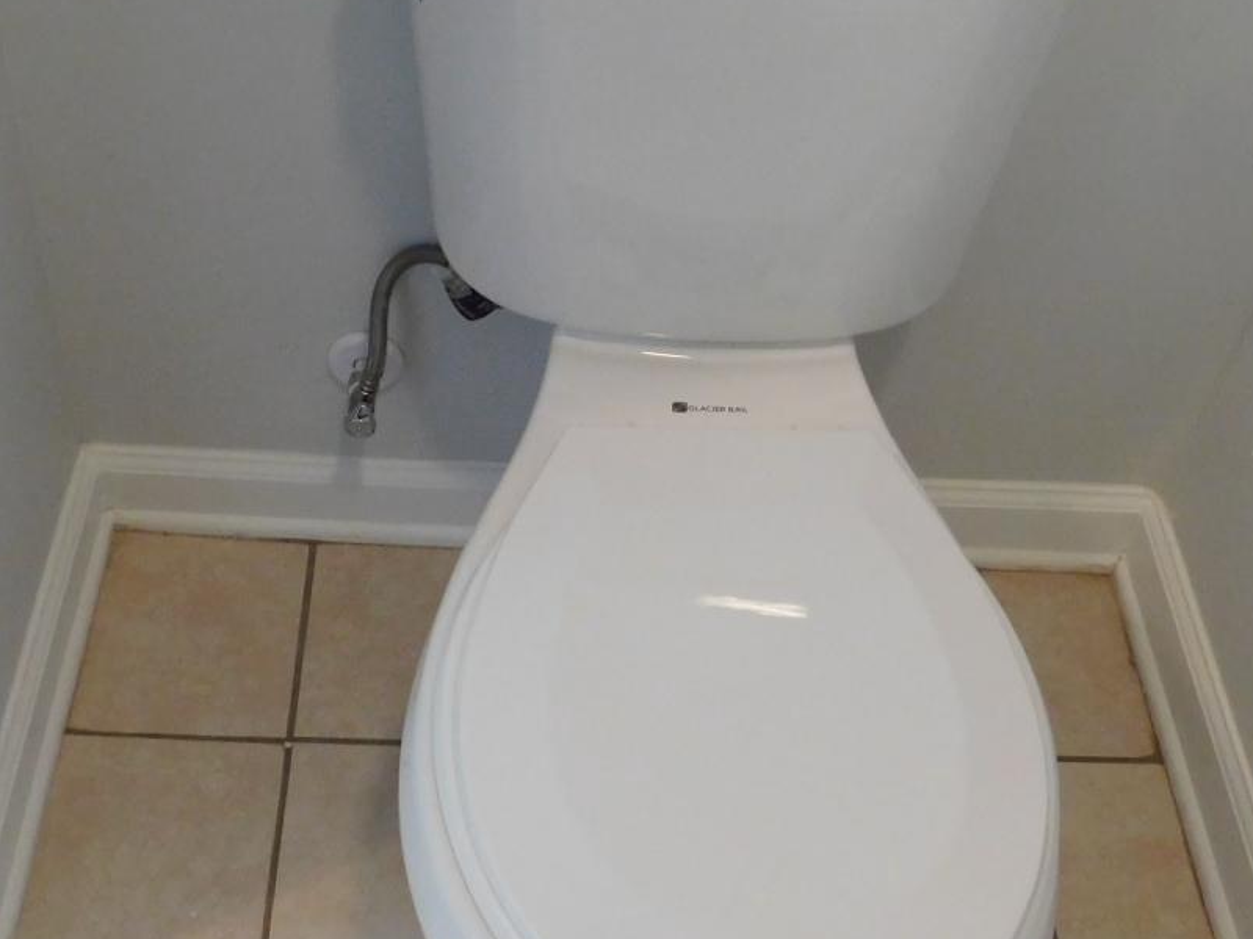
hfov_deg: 41.2
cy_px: 393
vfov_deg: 31.5
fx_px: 1665
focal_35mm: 46
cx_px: 600
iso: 400
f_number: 3
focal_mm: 4
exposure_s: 1/30
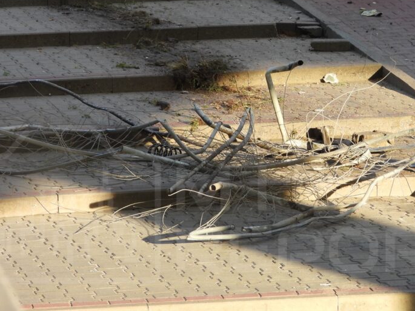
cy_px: 146
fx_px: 3046
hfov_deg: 7.8
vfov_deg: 5.9
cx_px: 271
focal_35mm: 254
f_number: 4
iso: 100
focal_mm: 30.5
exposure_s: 1/125
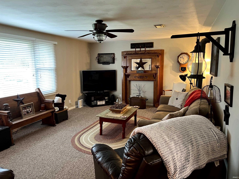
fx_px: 180
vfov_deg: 53.1
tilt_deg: -9.1
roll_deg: +0.4
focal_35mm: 26
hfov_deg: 67.3
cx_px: 120
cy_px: 90
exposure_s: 1/60
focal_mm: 5.7
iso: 200
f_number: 1.5
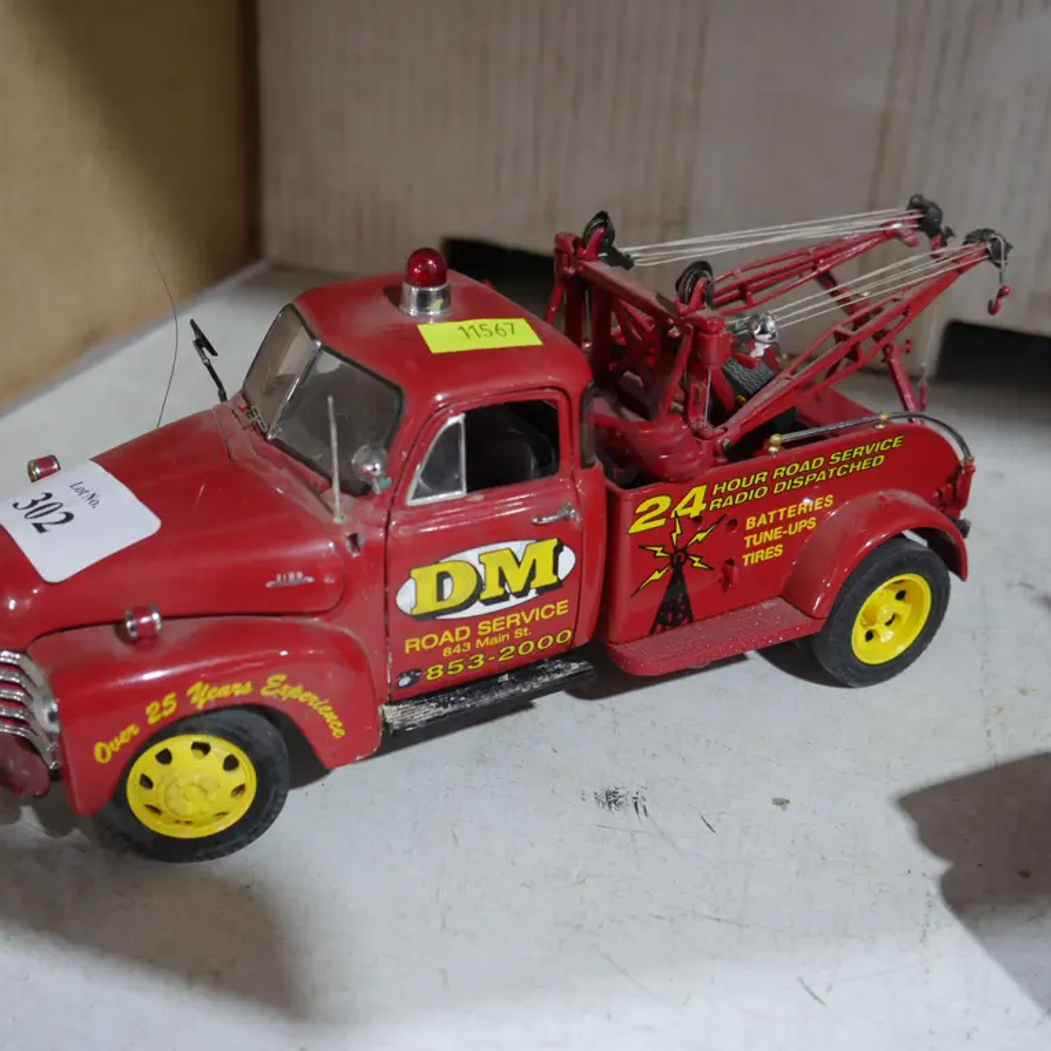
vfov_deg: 37.6
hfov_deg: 37.6
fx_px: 1546
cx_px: 514
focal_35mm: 45
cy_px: 527
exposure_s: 1/60
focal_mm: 19
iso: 1250
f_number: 4.1
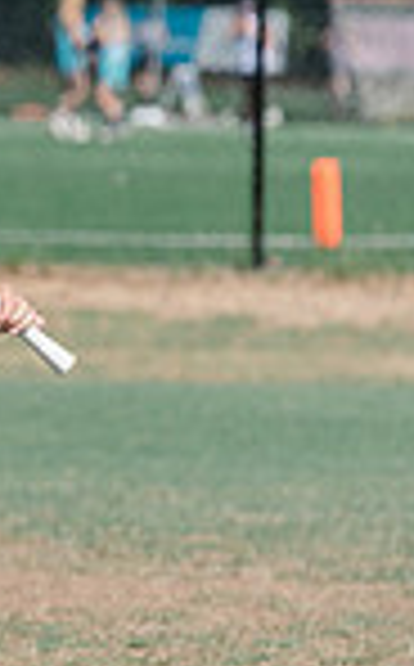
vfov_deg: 2.7
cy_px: 376
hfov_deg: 1.7
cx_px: -787
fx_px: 14263
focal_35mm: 787
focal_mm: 185
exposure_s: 1/2000
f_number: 5.6
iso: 400
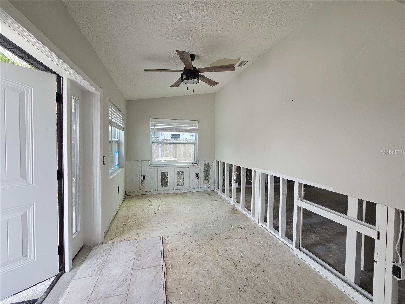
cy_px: 152
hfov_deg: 106.2
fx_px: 152
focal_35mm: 13
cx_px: 202
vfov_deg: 89.9
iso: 125
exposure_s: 1/359
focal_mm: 2.2
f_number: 2.2
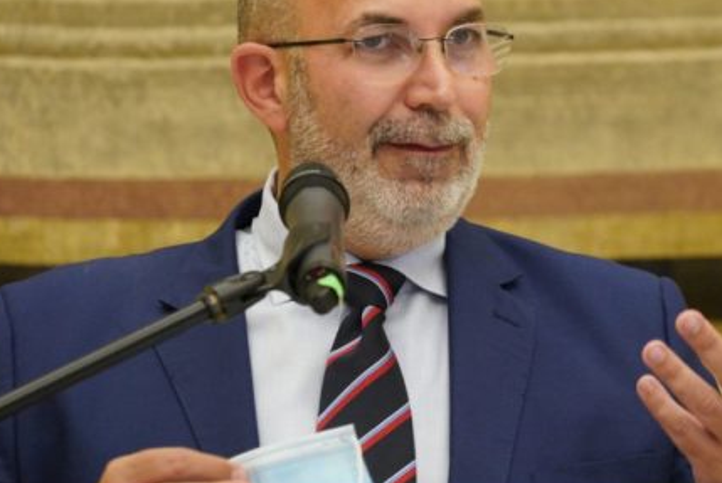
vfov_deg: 3.8
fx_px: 7287
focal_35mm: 363
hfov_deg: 5.7
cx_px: 399
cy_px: 193
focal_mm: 224
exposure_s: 1/125
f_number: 5.6
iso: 8000
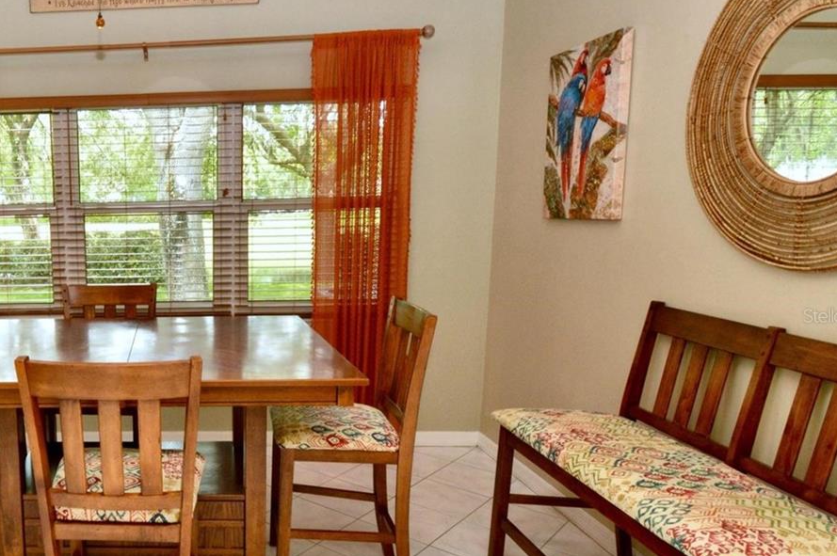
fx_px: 627
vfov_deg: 47.7
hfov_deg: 60.3
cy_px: 316
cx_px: 134
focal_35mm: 27
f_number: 8
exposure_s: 1/60
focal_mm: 10
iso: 800
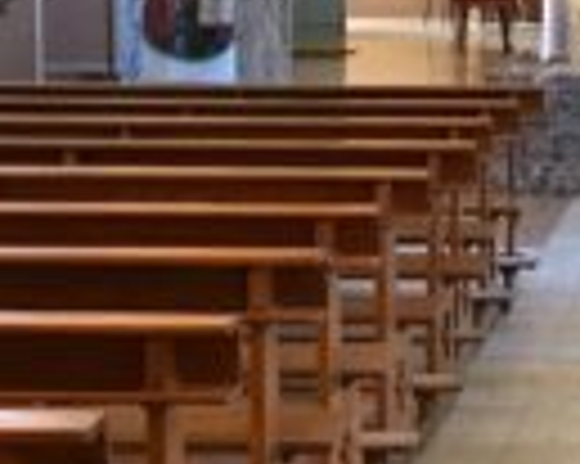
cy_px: 257
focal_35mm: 163
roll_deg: -0.2
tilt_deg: -5.6
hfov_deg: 11.7
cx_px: 607
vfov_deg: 9.5
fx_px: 2796
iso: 80
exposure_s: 1/8
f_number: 1.8
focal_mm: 3.99
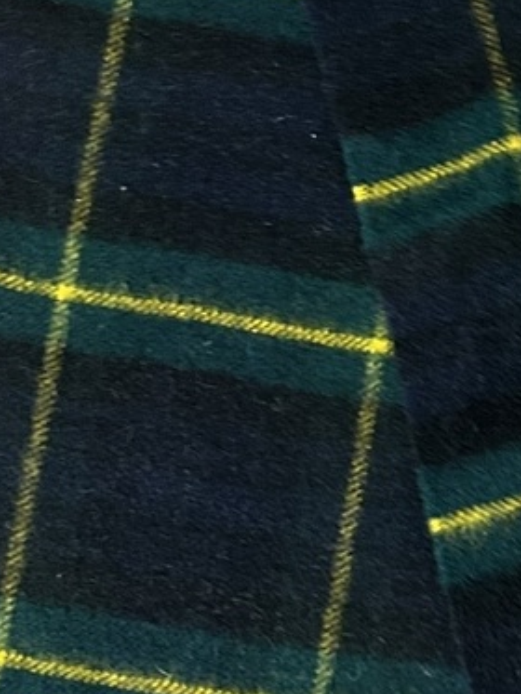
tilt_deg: -80.5
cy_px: 388
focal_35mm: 93
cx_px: 551
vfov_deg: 21.1
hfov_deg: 15.5
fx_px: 1865
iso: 640
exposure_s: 1/30
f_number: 1.5
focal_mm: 5.7
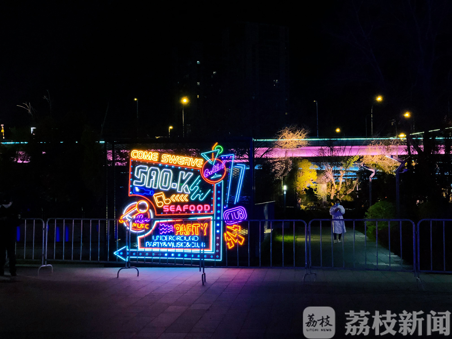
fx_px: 744
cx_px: 226
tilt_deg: +1.2
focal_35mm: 57
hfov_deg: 33.8
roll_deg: +0.0
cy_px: 170
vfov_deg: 25.7
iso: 80
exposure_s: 1/30
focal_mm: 6.6
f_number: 2.8
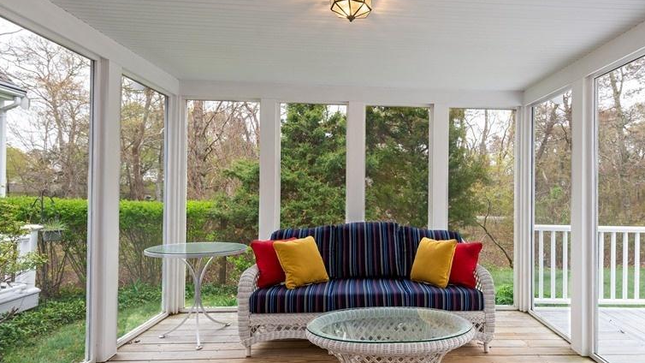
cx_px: 378
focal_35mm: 20
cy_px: 193
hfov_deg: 85.8
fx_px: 342
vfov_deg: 55.8
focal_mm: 16
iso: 200
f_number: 8
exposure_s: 1/80
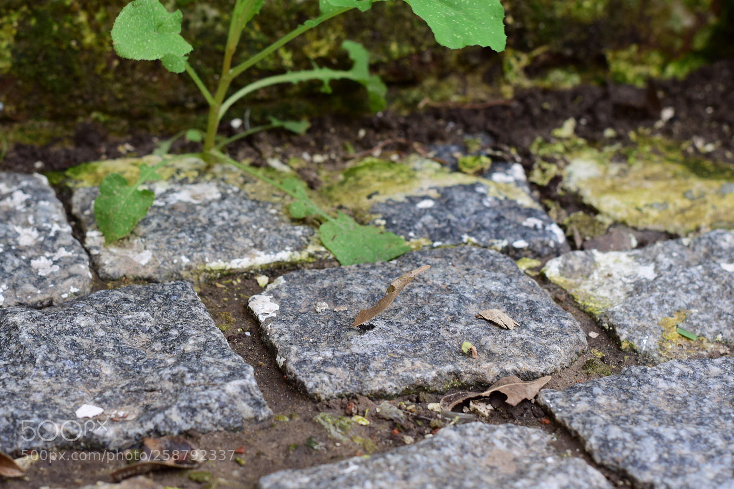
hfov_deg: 26.7
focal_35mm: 76
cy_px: 244
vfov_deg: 17.9
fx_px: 1549
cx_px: 364
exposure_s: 1/60
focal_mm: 50
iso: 100
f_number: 7.1
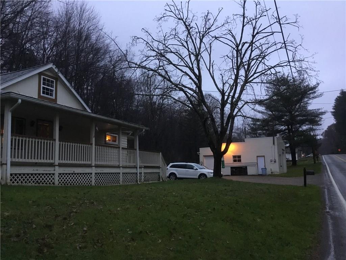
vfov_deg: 45.4
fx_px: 310
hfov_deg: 58.4
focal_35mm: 31
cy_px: 130
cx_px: 173
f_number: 2.4
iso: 160
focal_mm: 3.3
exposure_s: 1/30
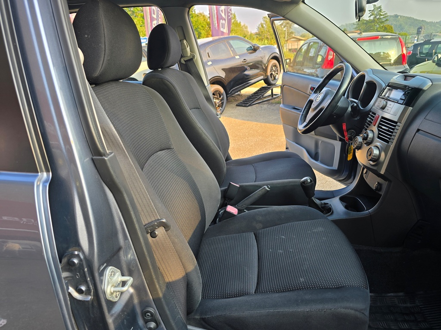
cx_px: 220
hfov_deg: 73.9
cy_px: 165
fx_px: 293
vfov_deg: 58.9
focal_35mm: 23
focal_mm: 6.3
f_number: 1.7
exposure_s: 1/180
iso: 32
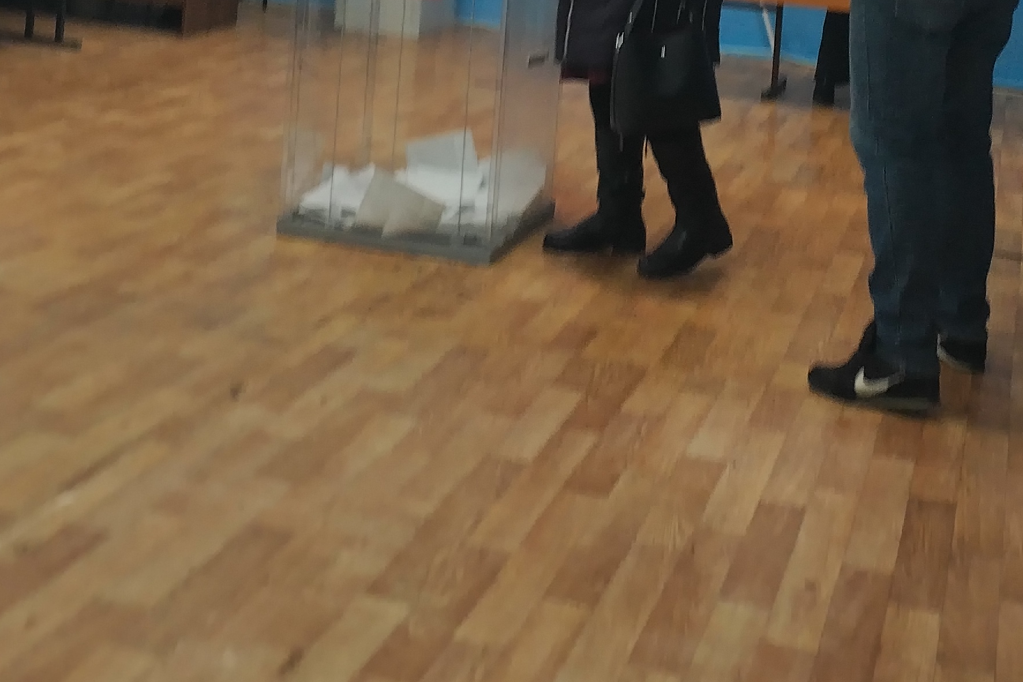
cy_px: -131
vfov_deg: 20.8
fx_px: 1733
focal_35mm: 61
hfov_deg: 32.8
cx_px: 618
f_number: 1.8
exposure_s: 1/50
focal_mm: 4.75
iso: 301
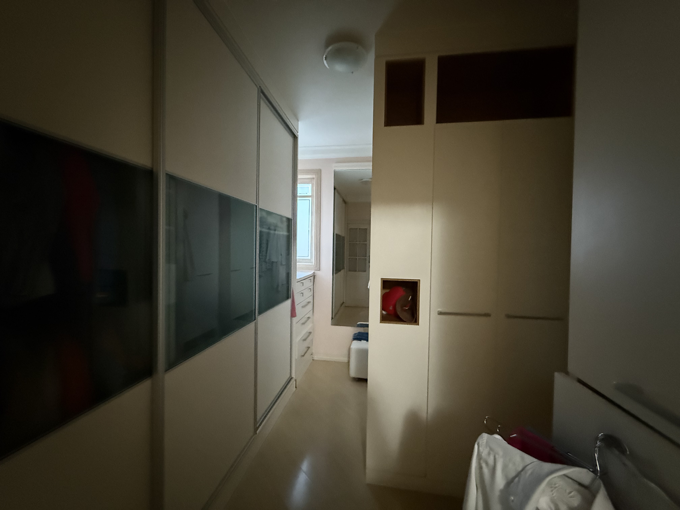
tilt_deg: -0.8
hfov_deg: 102.1
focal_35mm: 14
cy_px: 255
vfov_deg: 85.7
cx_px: 340
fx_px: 275
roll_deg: -0.9
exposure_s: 1/40
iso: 1250
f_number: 2.2
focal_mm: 2.22
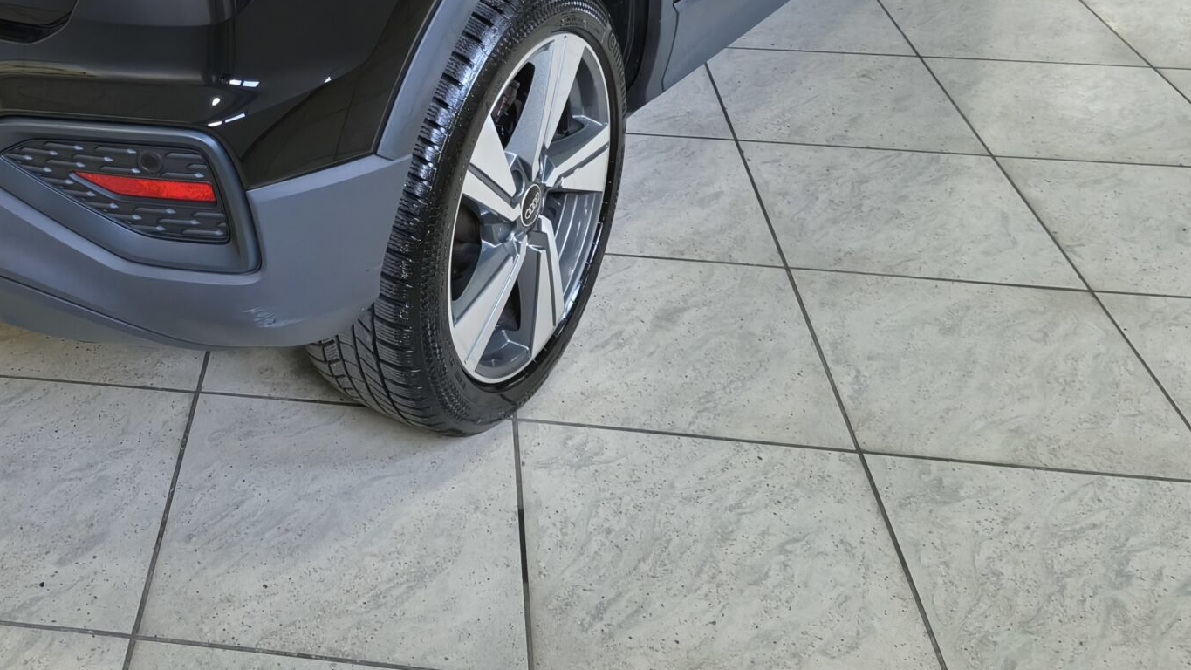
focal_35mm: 47
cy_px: -130
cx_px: 198
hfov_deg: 41.4
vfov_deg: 23.3
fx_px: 1484
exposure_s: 1/50
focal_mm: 5.35
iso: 800
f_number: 1.7
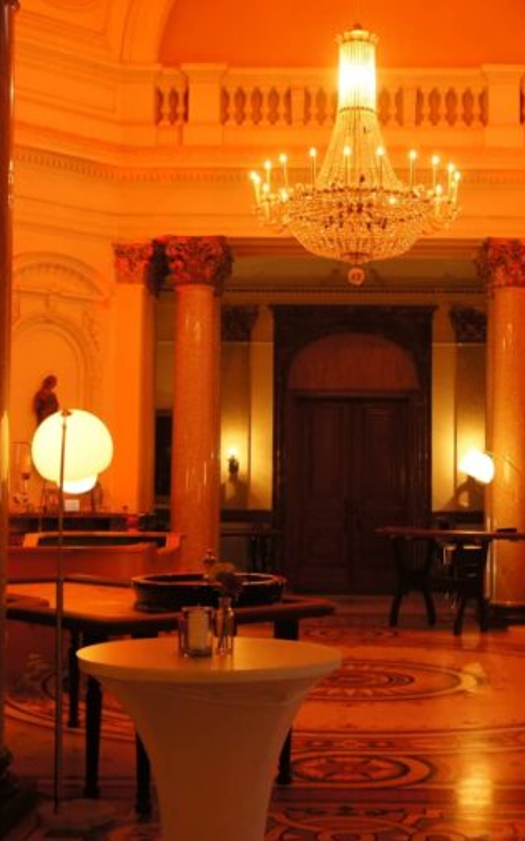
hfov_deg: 25.2
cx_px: 344
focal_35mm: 51
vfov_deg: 39.6
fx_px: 1168
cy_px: 421
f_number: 4
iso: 800
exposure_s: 1/40
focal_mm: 22
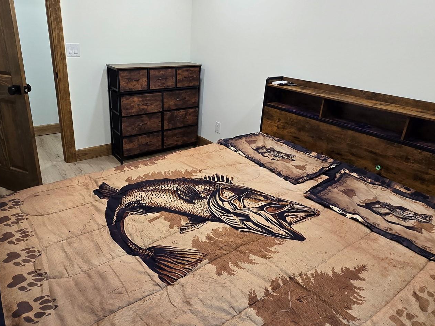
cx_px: 187
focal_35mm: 21
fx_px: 264
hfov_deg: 78.6
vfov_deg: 63.1
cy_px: 137
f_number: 2.2
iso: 160
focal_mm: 2.2
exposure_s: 1/60
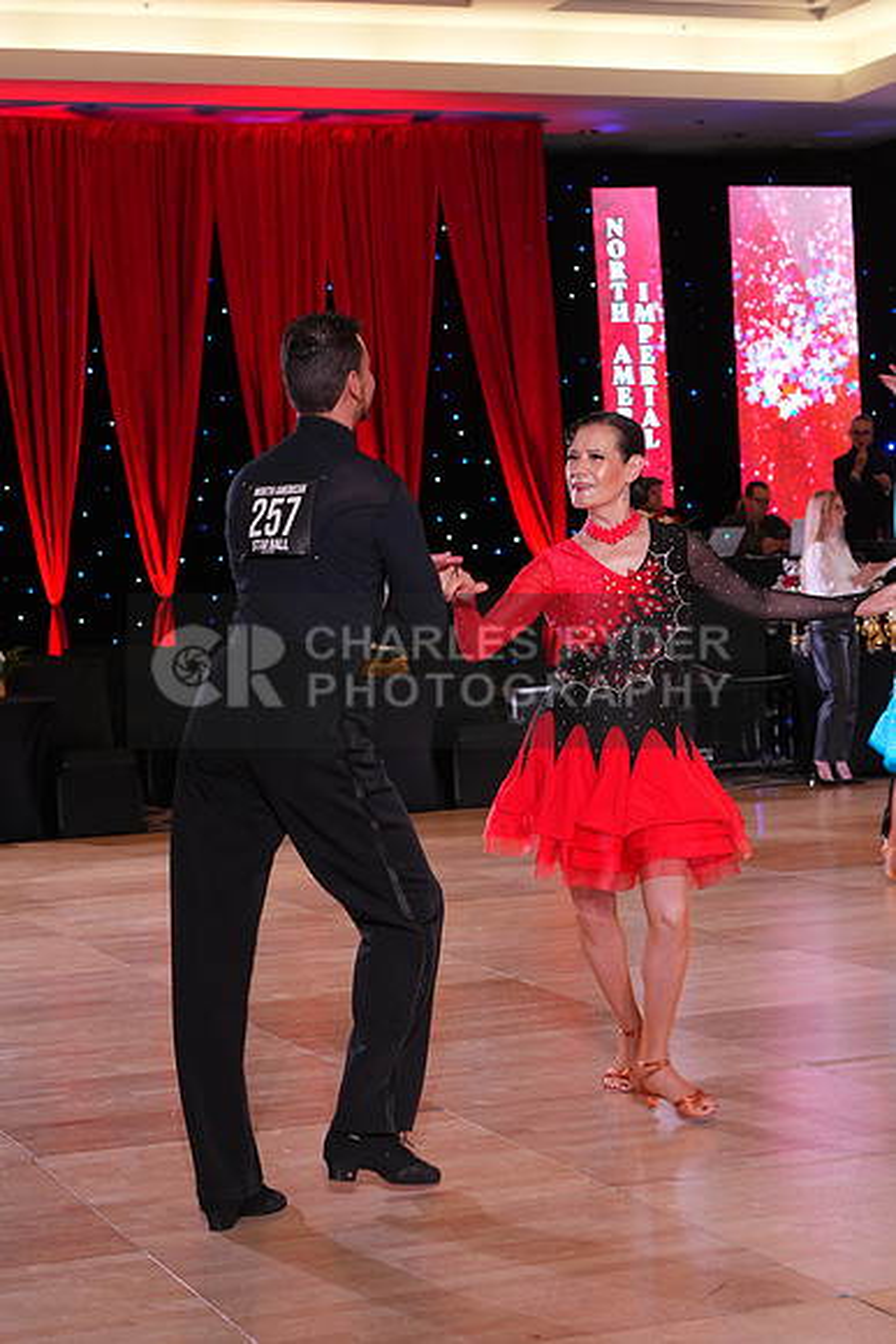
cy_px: 672
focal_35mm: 70
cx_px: 448
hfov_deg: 19.5
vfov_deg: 28.8
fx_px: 2612
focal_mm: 70
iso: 1250
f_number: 5.6
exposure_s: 1/100
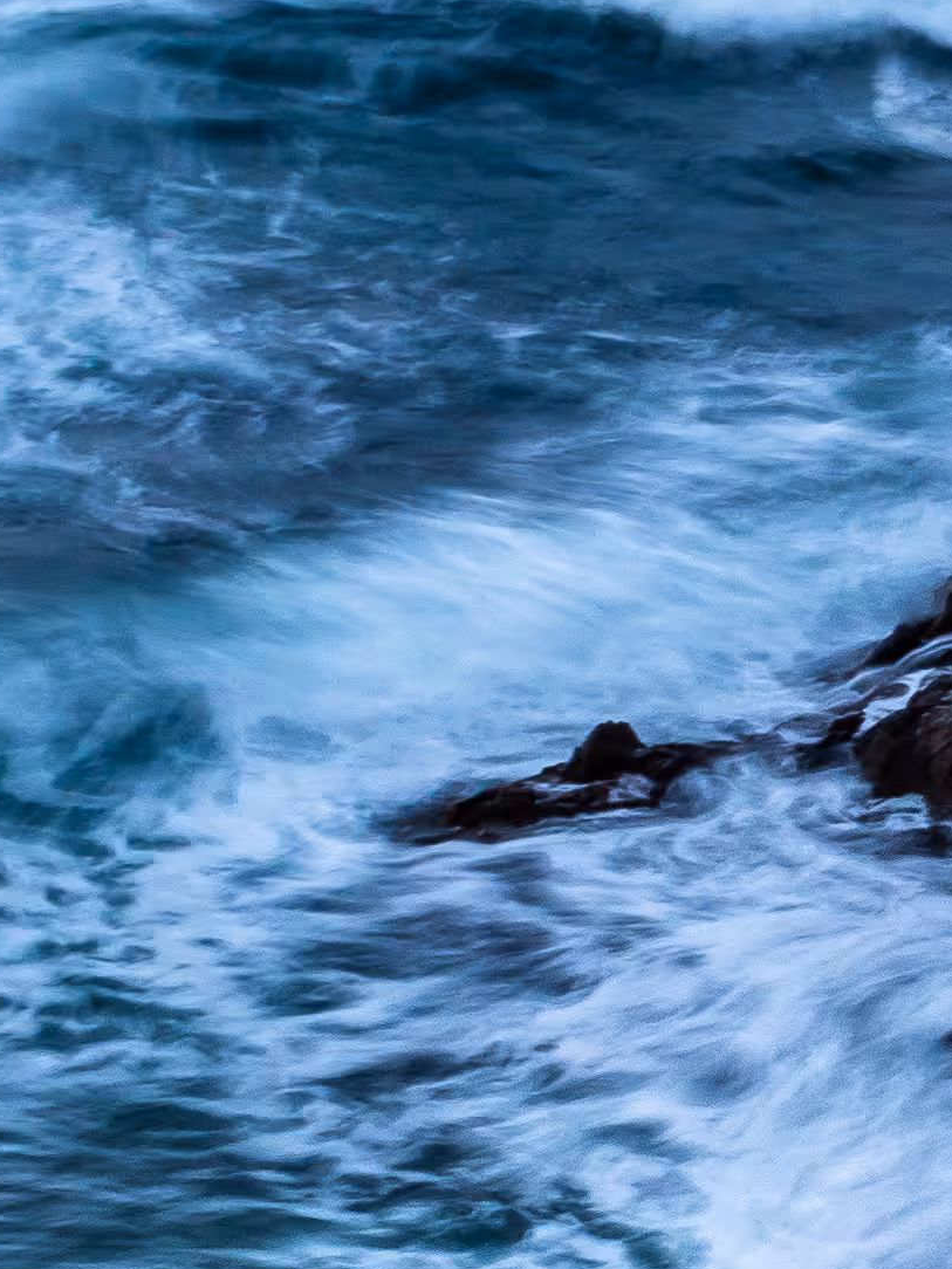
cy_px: 480
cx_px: 1071
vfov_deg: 13.7
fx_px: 5280
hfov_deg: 10.2
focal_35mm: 144
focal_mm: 18
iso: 100
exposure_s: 1.3
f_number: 16
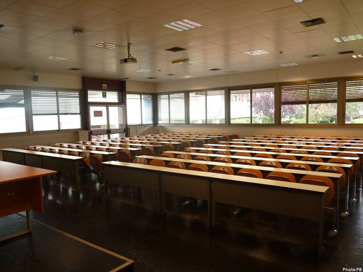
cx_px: 182
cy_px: 136
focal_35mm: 27
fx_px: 283
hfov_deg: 65.3
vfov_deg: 51.4
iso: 200
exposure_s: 1/30
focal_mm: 4.8
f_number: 2.8
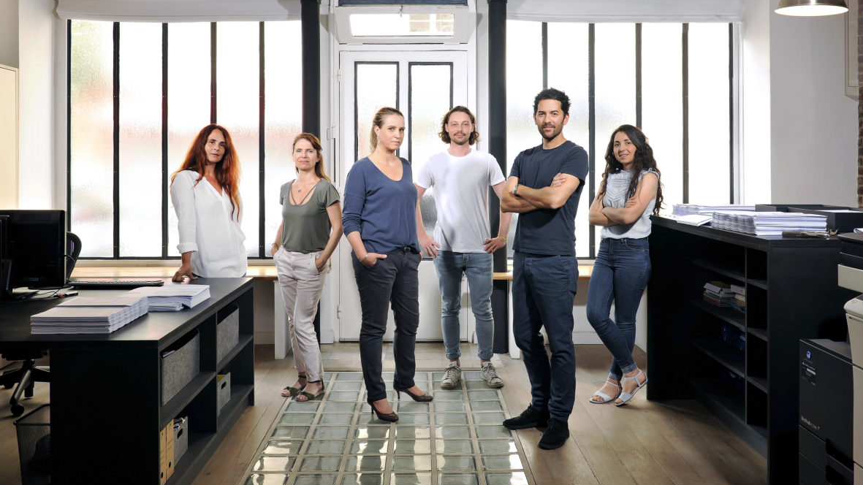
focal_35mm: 33
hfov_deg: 59.5
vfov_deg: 35.6
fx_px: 755
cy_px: 232
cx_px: 433
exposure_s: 1/6
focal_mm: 31
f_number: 11
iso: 200
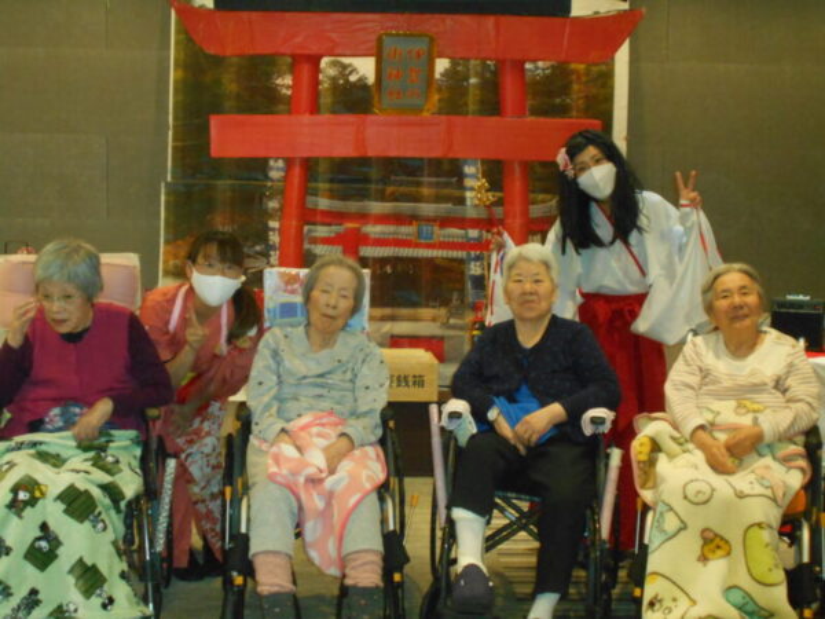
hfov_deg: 38.2
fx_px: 1192
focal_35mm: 50
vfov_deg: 29.1
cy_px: 310
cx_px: 412
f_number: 4.5
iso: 720
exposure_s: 1/60
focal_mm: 8.8
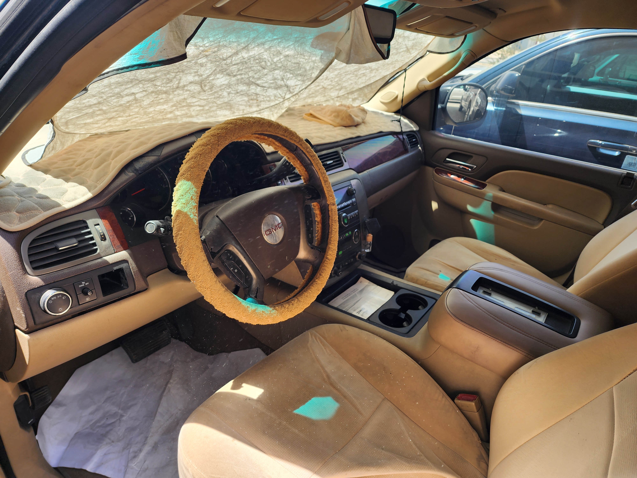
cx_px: 318
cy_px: 239
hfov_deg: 73.9
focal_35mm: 23
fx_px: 423
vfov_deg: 58.9
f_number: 1.8
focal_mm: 6.4
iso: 16
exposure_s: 1/180
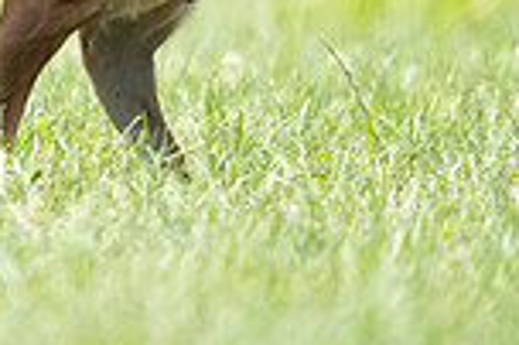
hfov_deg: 0.9
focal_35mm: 2292
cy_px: -217
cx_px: -225
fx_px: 33007
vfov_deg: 0.6
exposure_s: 1/4000
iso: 2500
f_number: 6.3
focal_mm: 600
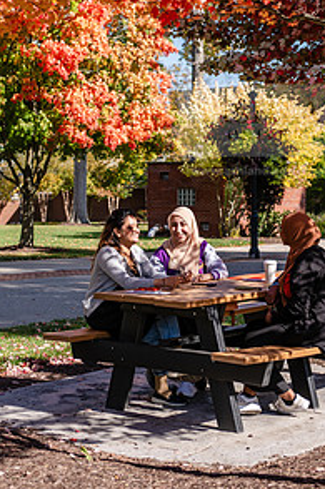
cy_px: 189
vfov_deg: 25.3
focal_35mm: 80
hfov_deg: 17.0
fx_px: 1085
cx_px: 152
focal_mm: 52
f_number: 3.5
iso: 100
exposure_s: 1/640
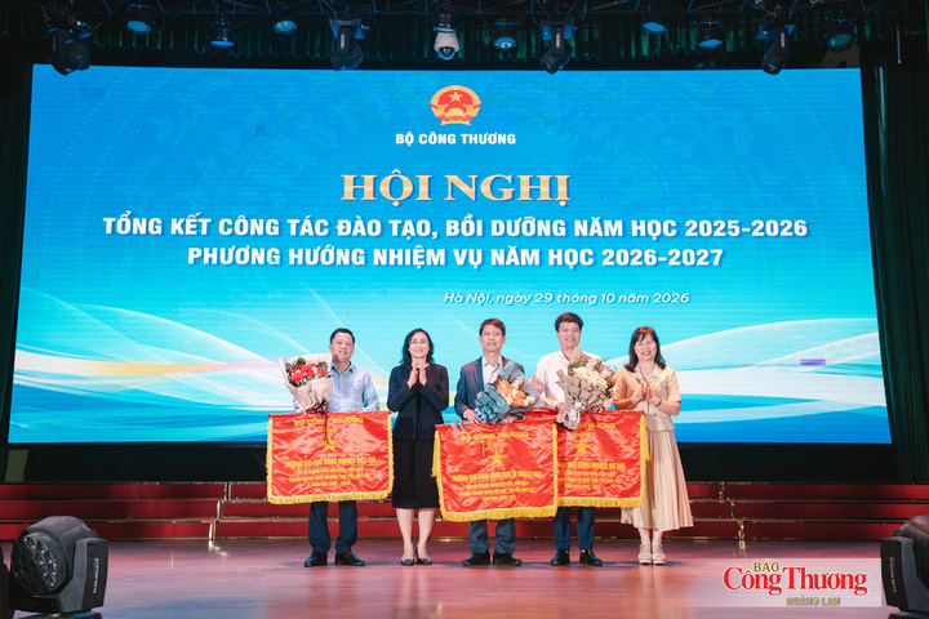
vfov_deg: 35.1
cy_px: 310
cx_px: 464
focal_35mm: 38
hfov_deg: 50.7
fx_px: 981
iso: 250
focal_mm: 38
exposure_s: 1/100
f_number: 3.2
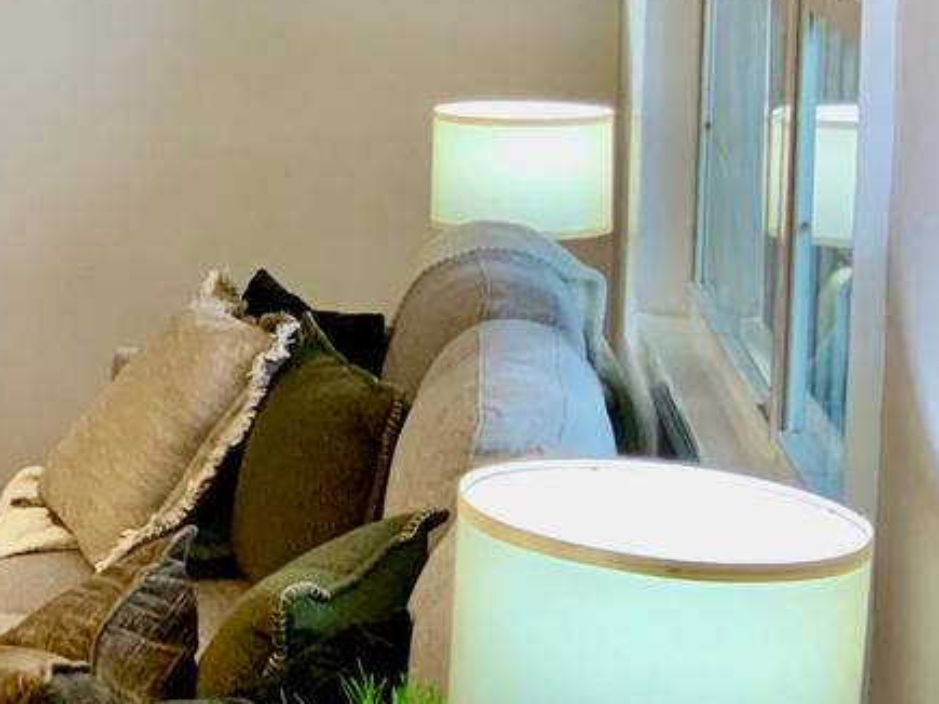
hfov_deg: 17.9
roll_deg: +1.4
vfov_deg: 15.3
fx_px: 2603
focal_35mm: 96
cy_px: 151
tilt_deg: -7.8
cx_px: -544
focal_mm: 3
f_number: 1.8
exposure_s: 1/60
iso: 80
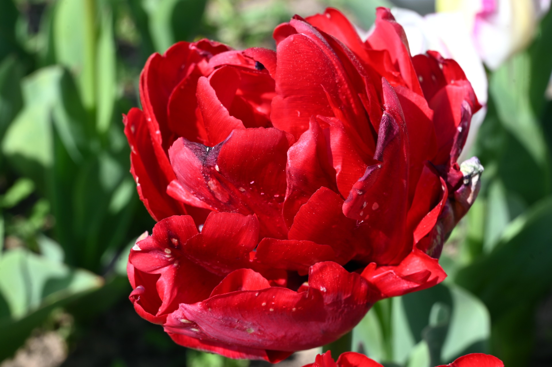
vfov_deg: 22.6
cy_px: 184
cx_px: 276
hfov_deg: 33.4
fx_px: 919
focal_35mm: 60
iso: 125
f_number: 16
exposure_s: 1/60
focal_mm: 60
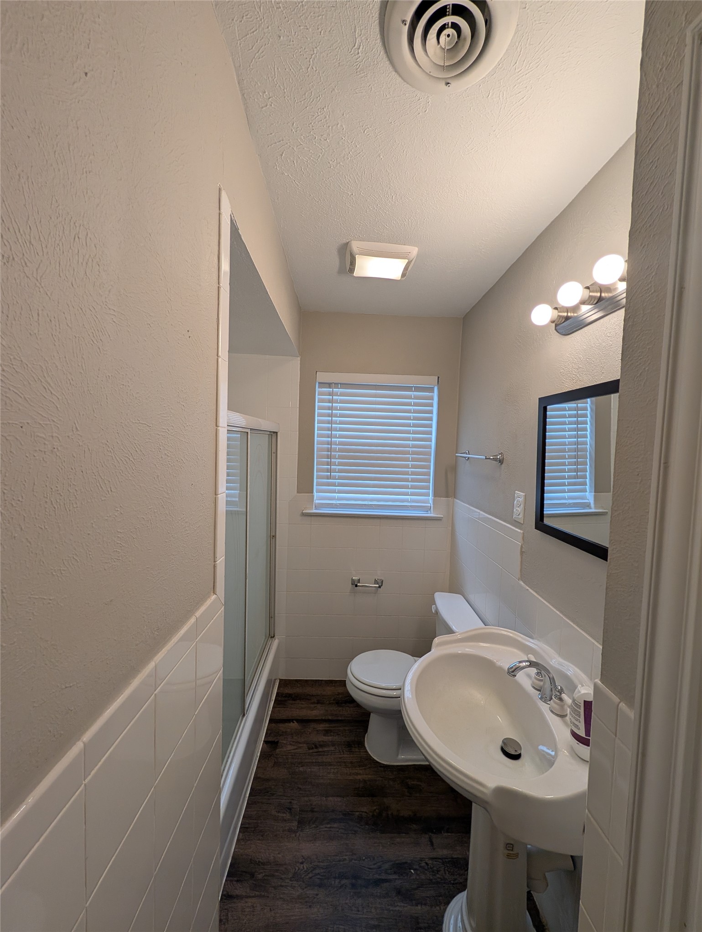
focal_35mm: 12
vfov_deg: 110.4
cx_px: 351
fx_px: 324
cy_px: 466
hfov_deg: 94.7
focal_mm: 2.02
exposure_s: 1/205
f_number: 1.7
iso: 46
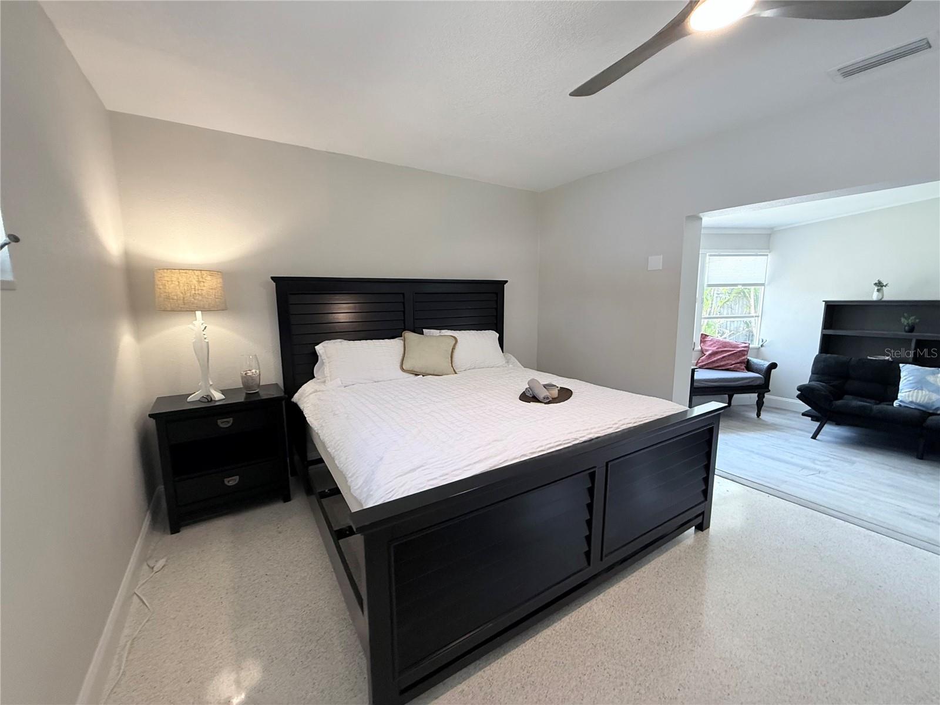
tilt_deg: -6.4
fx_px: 380
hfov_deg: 102.1
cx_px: 470
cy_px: 352
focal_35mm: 14
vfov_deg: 85.7
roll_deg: -0.4
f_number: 2.2
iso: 320
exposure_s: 1/120
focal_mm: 2.22
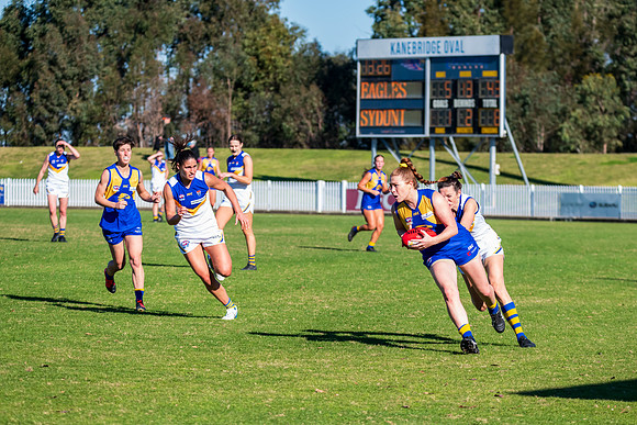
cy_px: 251
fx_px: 3553
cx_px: 376
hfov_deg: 10.2
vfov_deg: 6.8
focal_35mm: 201
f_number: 7.1
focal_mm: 170
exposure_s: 1/2000
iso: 800
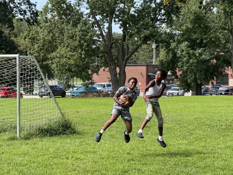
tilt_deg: -1.3
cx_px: 116
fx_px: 808
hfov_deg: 16.4
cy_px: 88
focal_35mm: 120
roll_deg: +0.3
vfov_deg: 12.3
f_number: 2.8
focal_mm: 15.66
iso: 50
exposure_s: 1/493
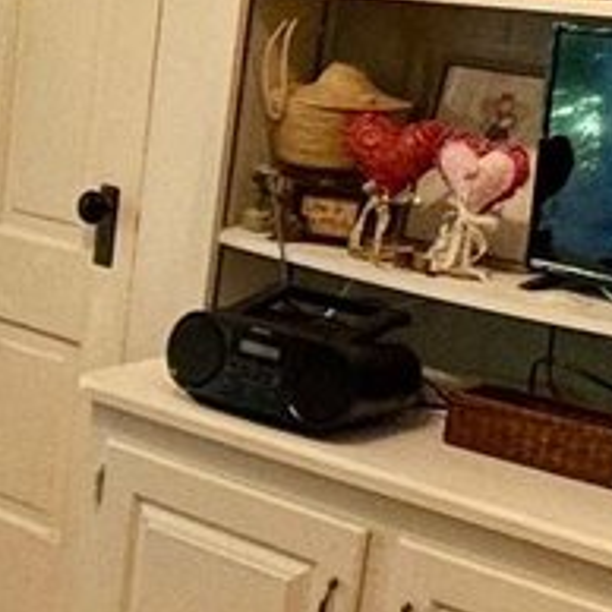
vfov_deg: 16.8
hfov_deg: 15.5
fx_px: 2040
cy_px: 539
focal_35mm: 102
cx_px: -356
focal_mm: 2.22
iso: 160
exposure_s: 1/120
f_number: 2.2
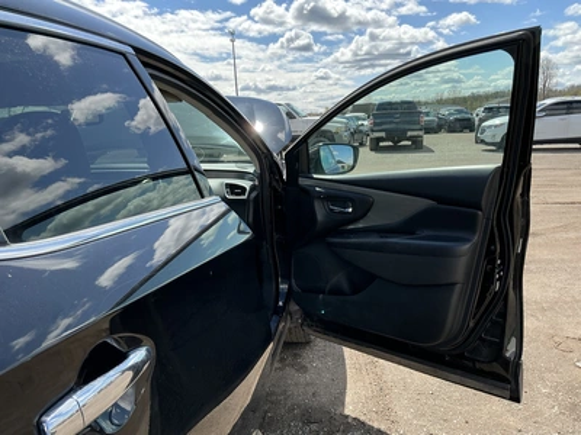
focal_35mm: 28
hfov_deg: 63.4
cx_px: 290
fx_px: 470
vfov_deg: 49.7
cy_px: 218
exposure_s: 1/829
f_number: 1.8
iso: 25
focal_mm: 3
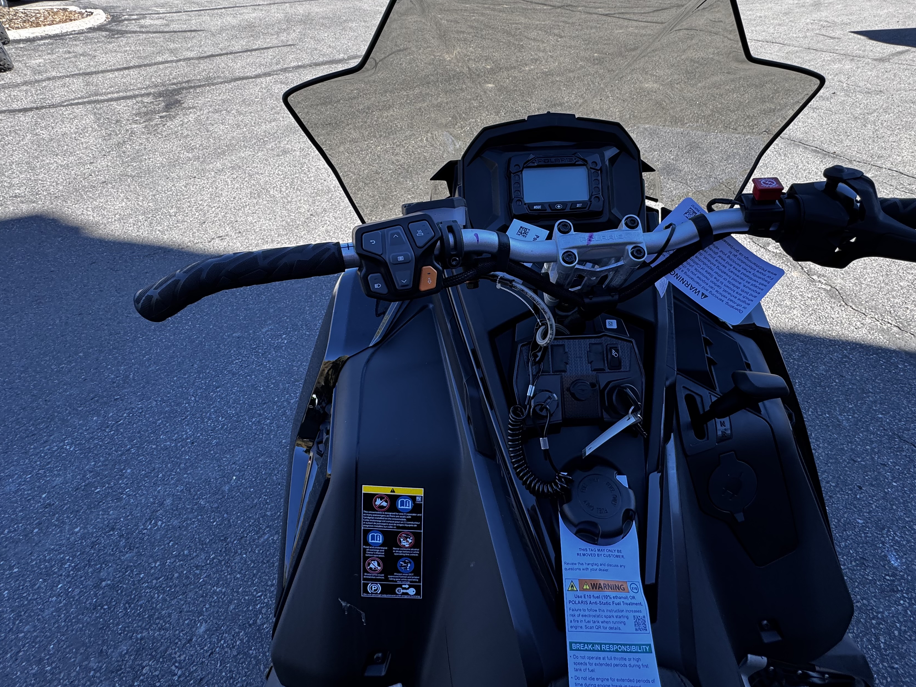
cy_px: 298
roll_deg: -0.1
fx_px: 450
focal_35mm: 17
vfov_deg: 74.4
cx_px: 493
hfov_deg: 90.9
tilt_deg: -40.2
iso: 40
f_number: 2.2
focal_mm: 2.22
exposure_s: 1/160
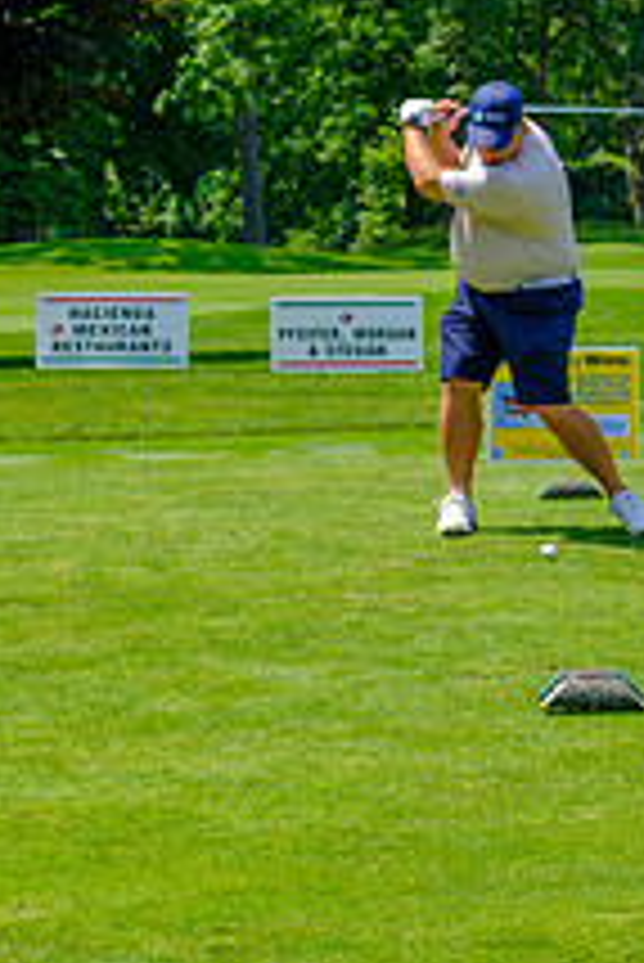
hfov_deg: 12.6
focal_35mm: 107
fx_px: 2866
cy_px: 284
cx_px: 658
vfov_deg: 19.0
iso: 200
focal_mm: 34.3
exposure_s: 1/500
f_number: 5
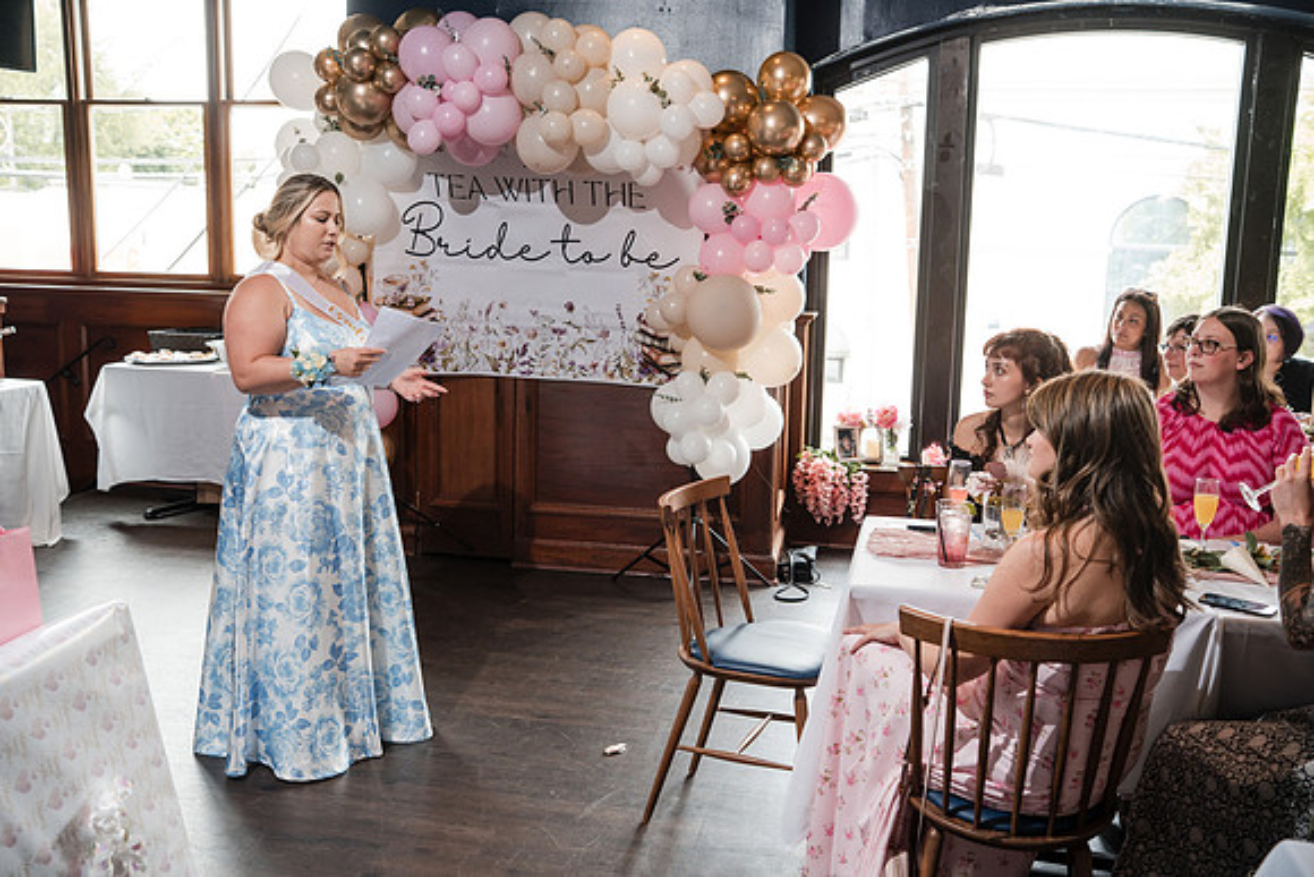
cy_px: 438
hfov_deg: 54.4
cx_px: 657
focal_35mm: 35
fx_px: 1278
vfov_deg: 37.9
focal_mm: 35
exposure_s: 1/250
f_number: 4
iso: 1000
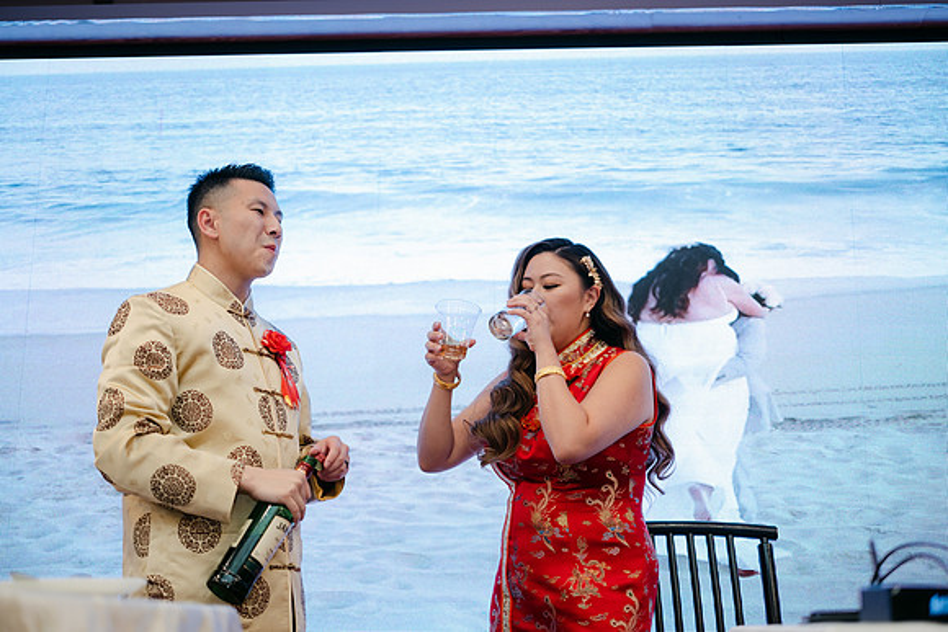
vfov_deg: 27.0
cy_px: 316
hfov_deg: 39.6
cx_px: 474
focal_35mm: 50
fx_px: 1317
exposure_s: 1/125
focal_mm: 33
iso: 200
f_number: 1.4
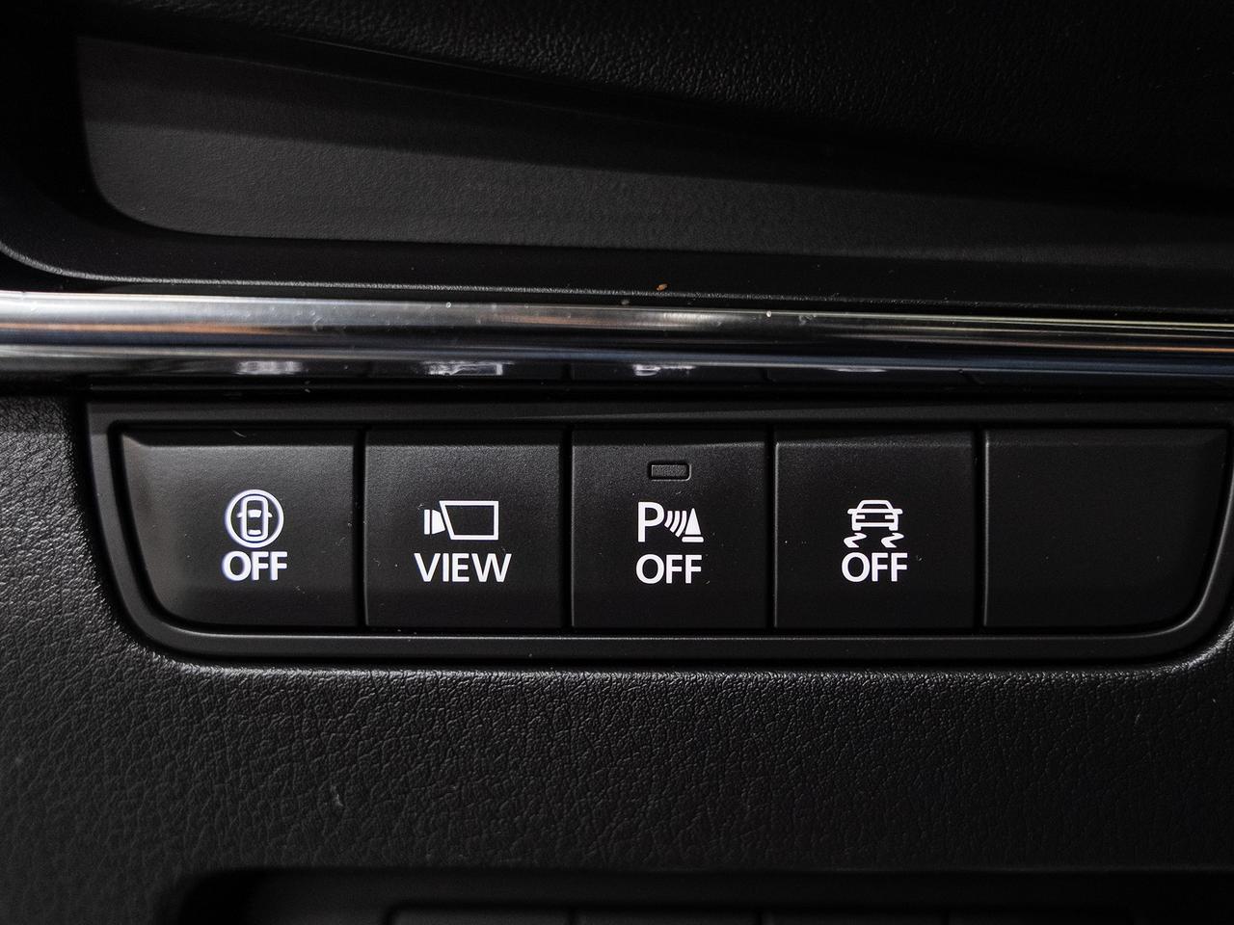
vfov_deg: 24.7
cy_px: 545
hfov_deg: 32.5
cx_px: 678
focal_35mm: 59
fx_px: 2112
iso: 1000
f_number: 3.5
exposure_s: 1/40
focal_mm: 37.4
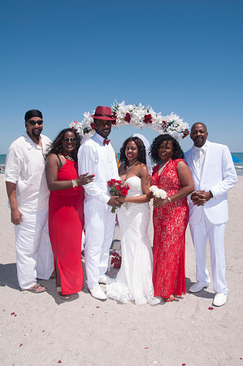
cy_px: 183
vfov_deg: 62.0
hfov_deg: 43.5
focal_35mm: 30
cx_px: 122
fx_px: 304
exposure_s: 1/250
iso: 100
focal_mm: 20
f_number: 11
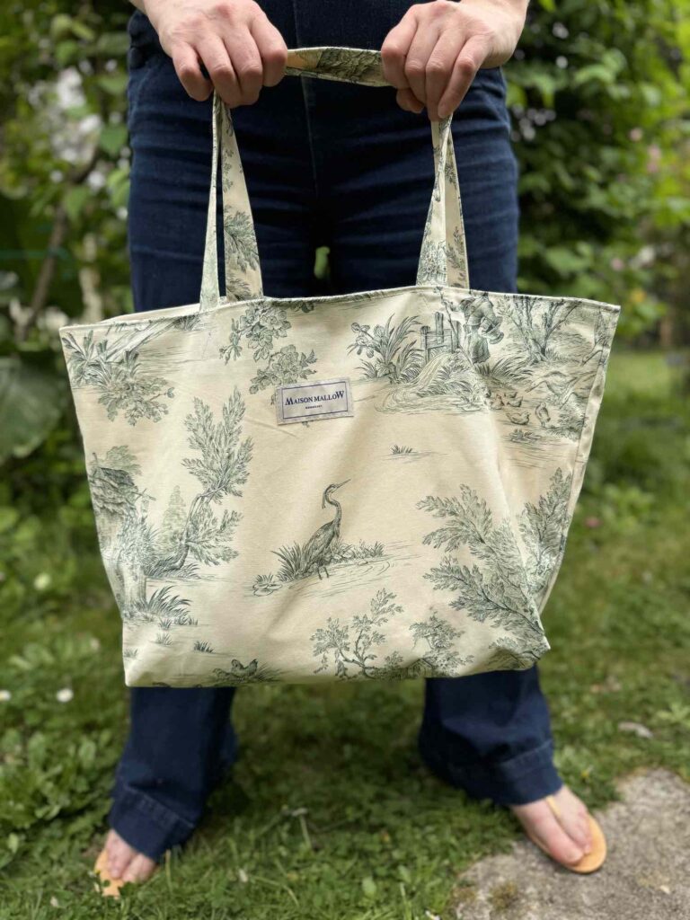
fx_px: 638
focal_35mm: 24
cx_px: 345
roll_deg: +1.2
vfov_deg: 71.6
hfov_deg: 56.8
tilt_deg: -12.4
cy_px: 460
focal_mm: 6.76
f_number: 1.78
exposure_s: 1/2252
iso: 80
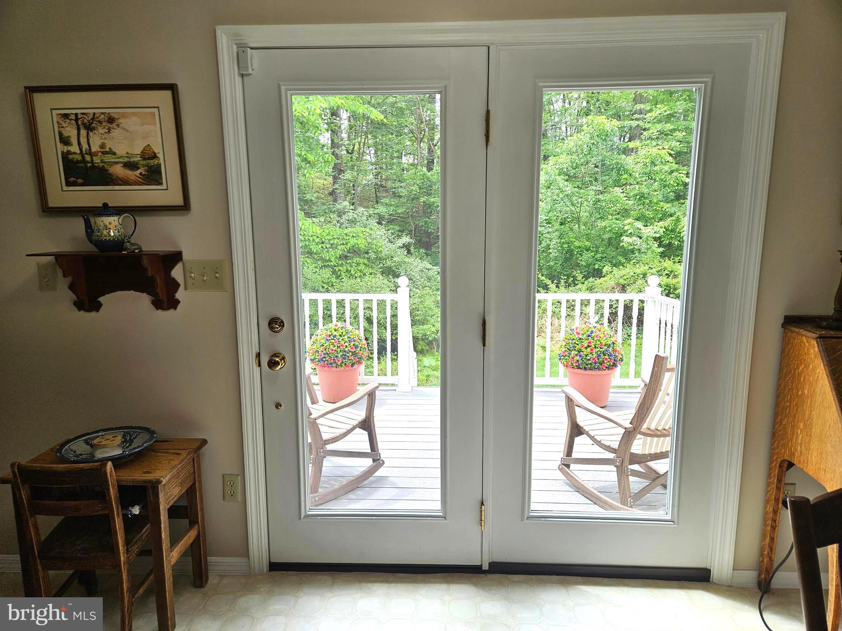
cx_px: 421
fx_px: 559
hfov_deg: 73.9
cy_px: 316
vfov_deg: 58.9
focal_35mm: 23
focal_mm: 5.4
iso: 25
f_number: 1.8
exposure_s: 1/142
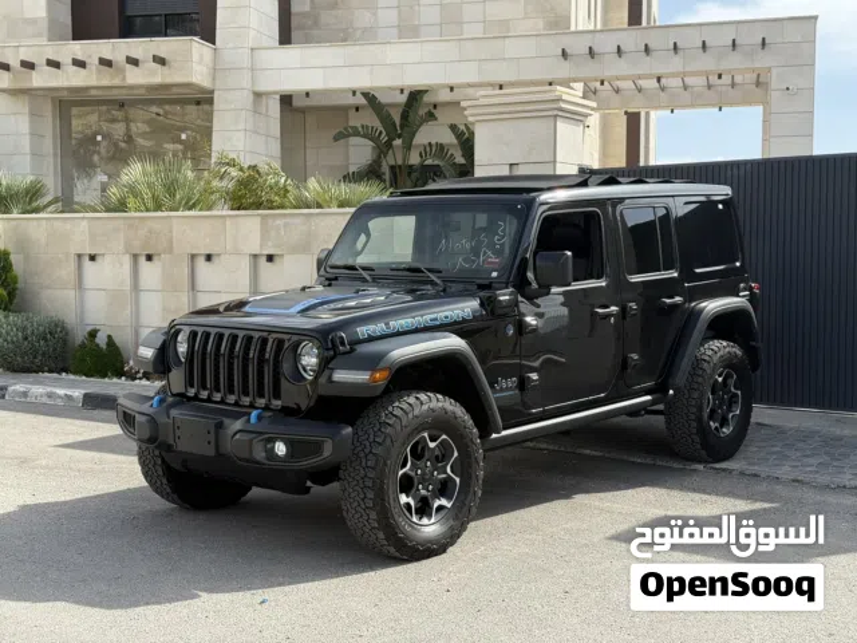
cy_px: 322
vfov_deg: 30.3
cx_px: 428
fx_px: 1188
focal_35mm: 48
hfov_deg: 39.7
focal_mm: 6.76
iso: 100
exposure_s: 1/2667
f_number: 1.78
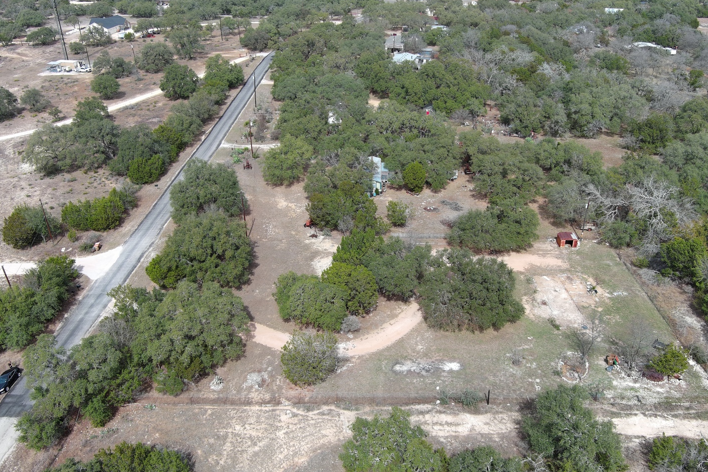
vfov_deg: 39.9
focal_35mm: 33
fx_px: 649
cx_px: 365
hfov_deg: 57.2
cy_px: 255
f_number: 2.8
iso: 100
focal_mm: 10.57
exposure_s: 1/936
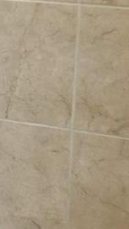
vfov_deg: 17.3
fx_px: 742
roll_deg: +1.3
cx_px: -199
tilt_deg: -10.7
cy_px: 27
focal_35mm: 122
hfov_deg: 8.8
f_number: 1.8
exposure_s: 1/15
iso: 40
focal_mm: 4
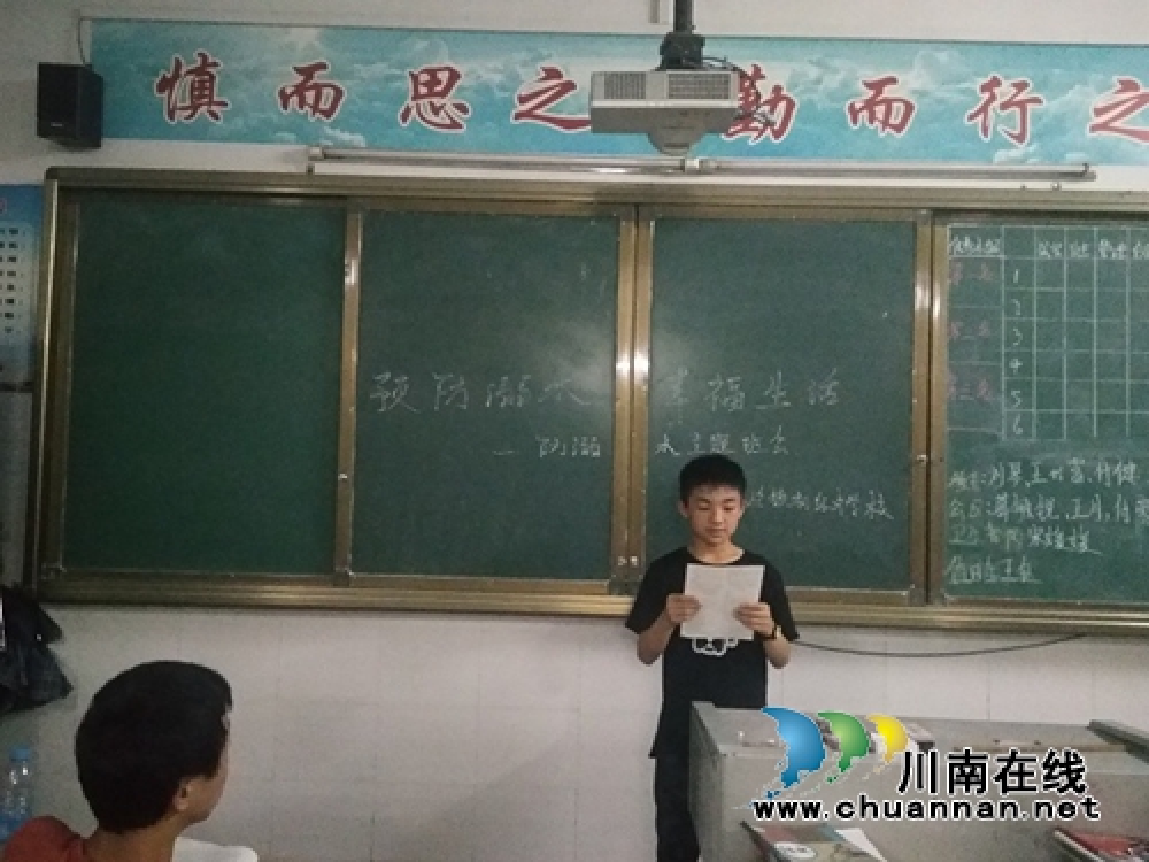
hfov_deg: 79.0
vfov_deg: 63.4
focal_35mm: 21
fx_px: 697
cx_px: 574
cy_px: 431
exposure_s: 1/16.7
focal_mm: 3.66
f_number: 2.2
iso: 1757
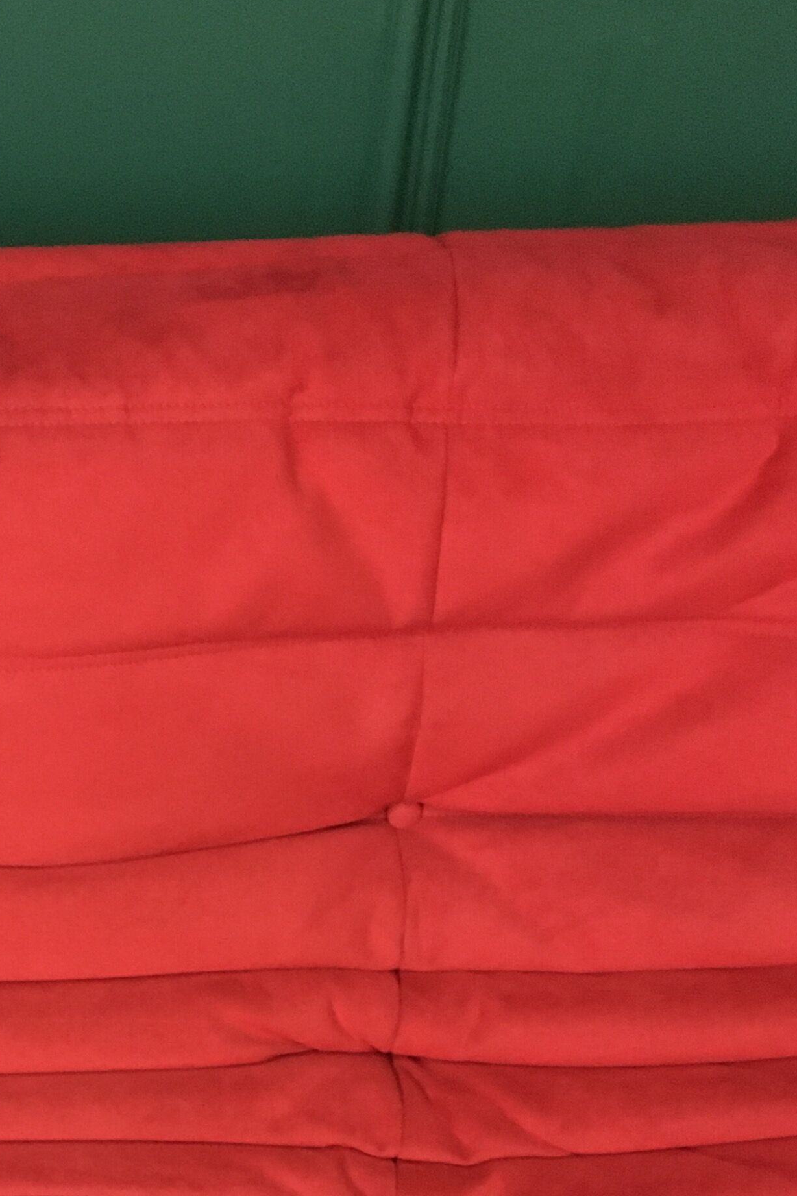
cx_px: -77
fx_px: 2192
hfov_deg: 19.7
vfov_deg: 28.0
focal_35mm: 66
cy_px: 1289
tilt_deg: -51.4
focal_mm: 4.15
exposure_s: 1/17
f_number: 2.2
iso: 400
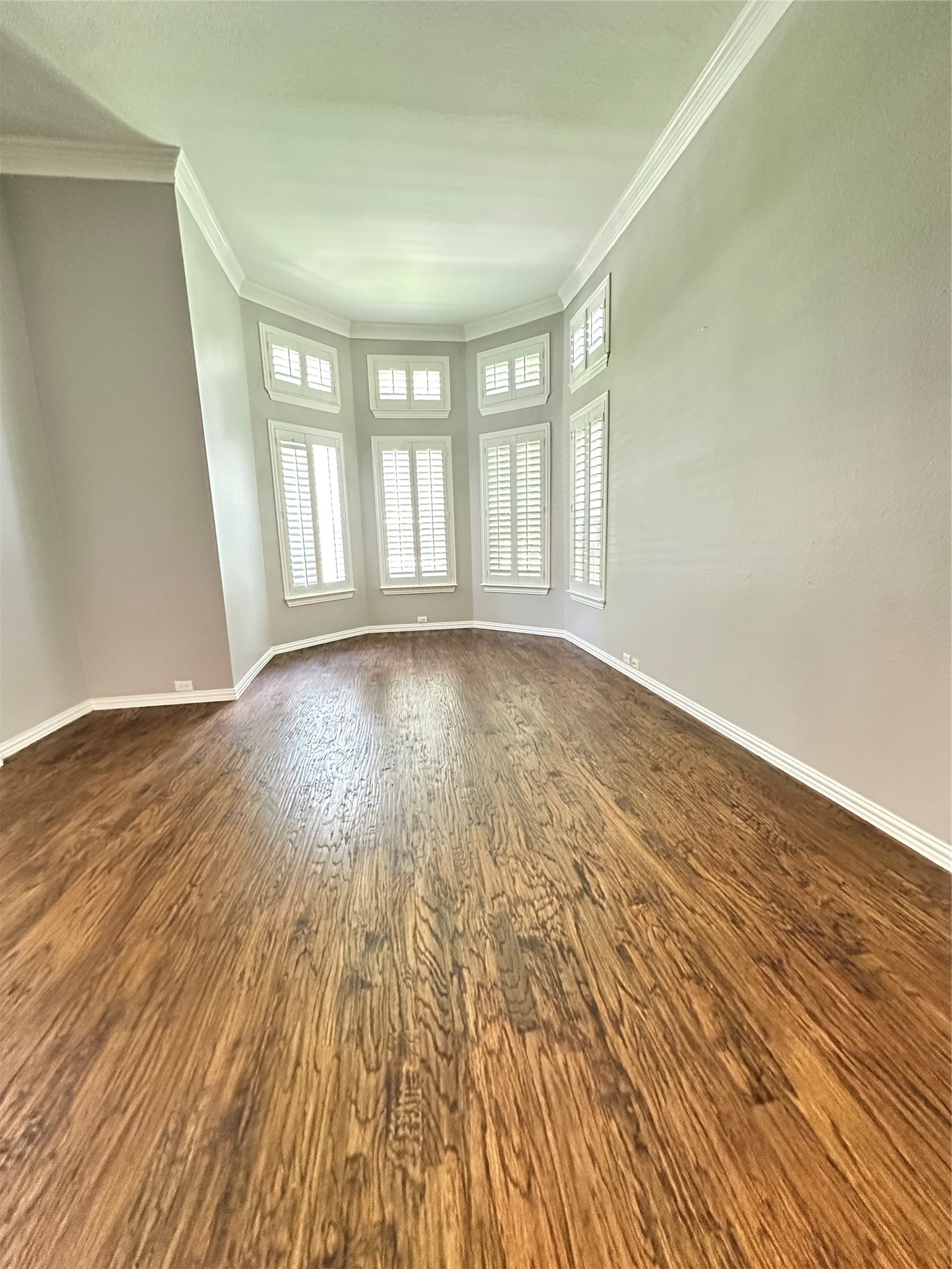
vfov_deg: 102.1
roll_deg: +1.3
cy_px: 634
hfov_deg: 85.7
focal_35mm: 14
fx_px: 513
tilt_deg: -10.7
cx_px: 476
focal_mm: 2.22
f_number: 2.2
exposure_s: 1/40
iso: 1000
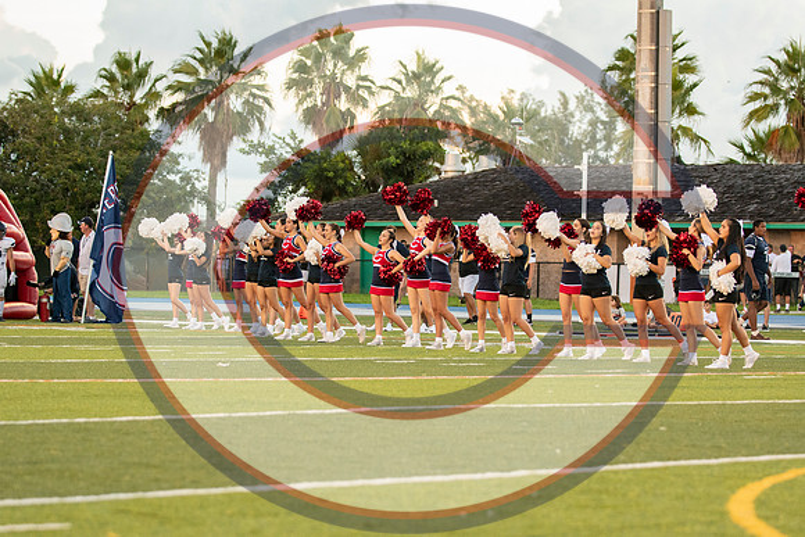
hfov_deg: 14.4
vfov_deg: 9.6
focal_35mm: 142
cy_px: 268
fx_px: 3187
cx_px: 402
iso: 2200
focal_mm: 95
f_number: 2.8
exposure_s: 1/1600
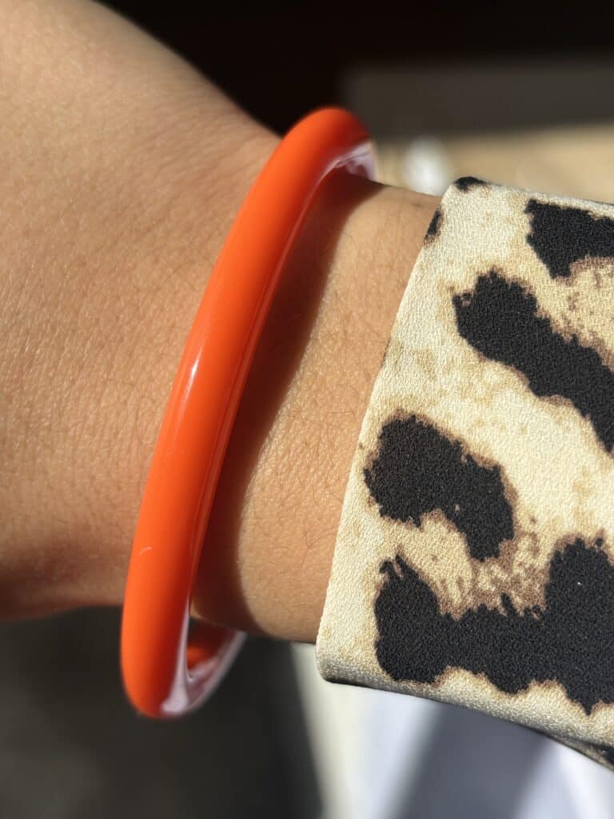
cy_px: 410
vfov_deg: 36.8
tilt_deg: -50.2
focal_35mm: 52
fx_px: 1230
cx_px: 307
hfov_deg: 28.0
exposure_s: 1/2710
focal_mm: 5.96
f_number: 1.6
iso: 40
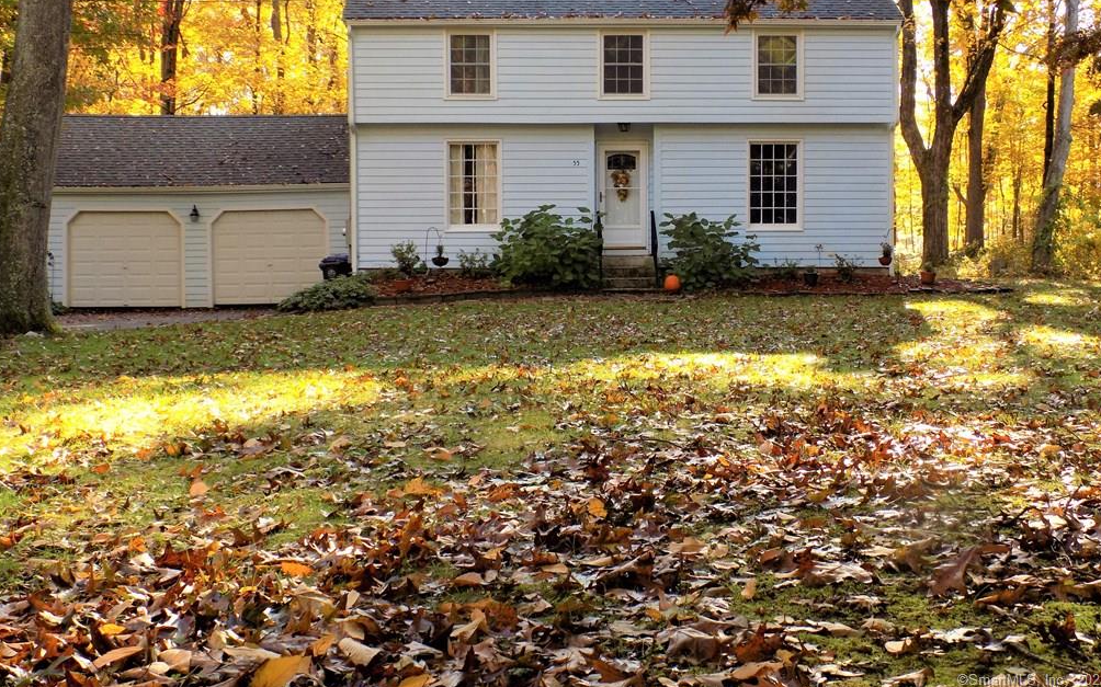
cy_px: 270
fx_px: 1200
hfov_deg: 49.3
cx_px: 554
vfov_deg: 31.9
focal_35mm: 40
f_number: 3.5
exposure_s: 1/60
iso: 80
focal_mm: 6.6
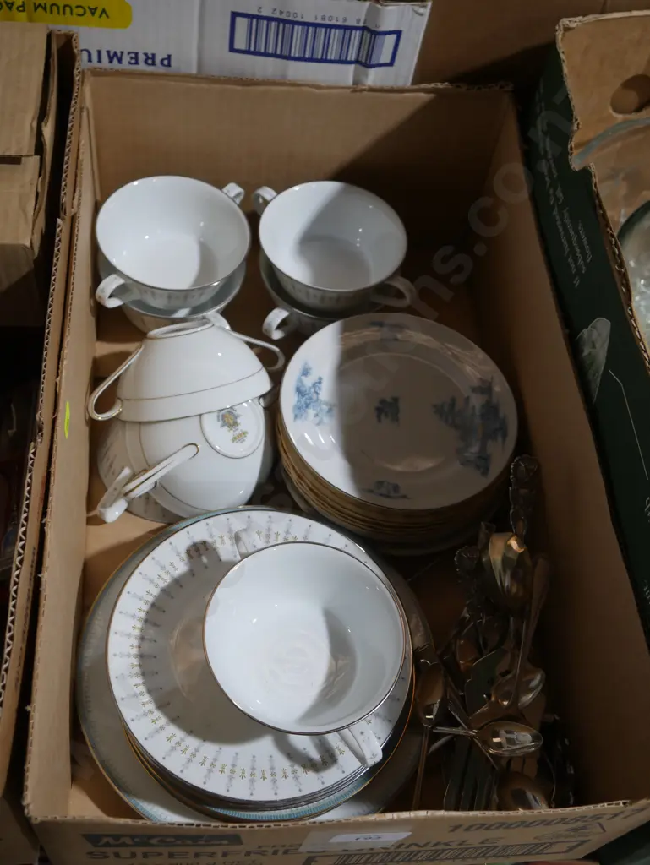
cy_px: 432
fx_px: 1001
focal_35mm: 40
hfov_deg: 36.0
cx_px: 325
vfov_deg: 46.8
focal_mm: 20
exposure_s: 1/60
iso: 400
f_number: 4.4
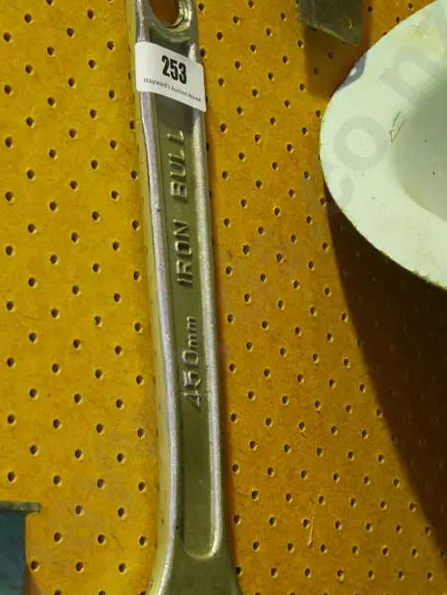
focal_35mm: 83
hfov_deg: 17.7
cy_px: 409
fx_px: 1429
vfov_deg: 23.4
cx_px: 160
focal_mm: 25
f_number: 5.2
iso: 3200
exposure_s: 1/80
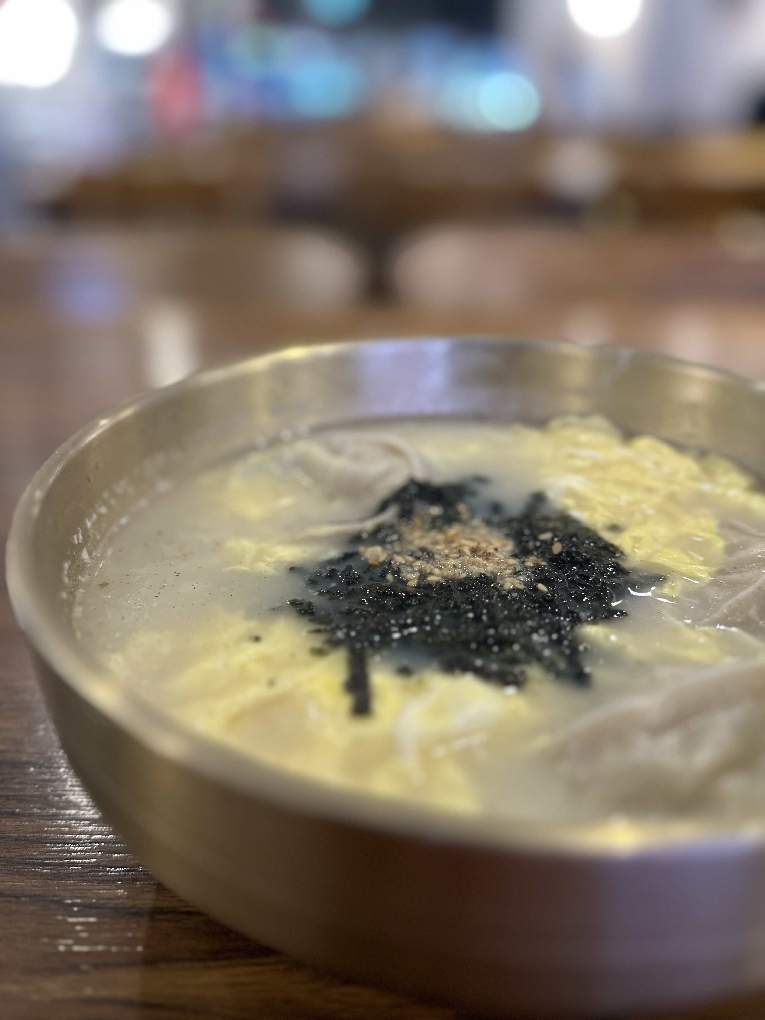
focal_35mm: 24
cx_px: 382
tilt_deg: -27.7
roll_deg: -0.2
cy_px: 510
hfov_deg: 56.8
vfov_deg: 71.6
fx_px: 707
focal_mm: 6.86
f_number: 1.78
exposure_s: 1/60
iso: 400
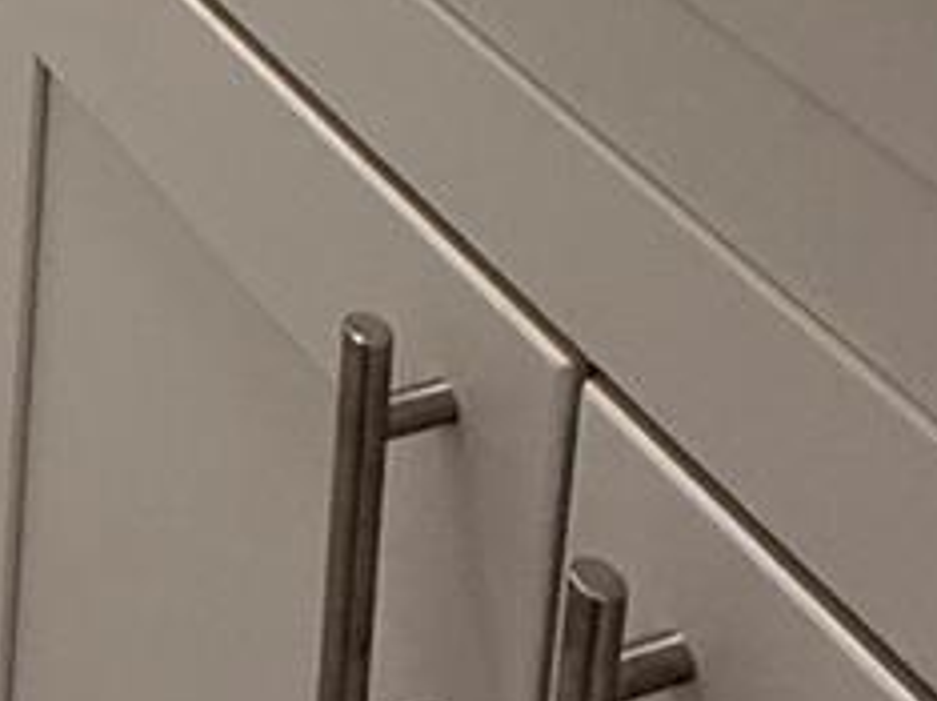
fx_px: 2488
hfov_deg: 18.1
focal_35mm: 92
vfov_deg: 11.9
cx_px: -605
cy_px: -1134
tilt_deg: -9.4
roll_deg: +1.2
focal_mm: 2.22
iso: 160
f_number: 2.2
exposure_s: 1/120
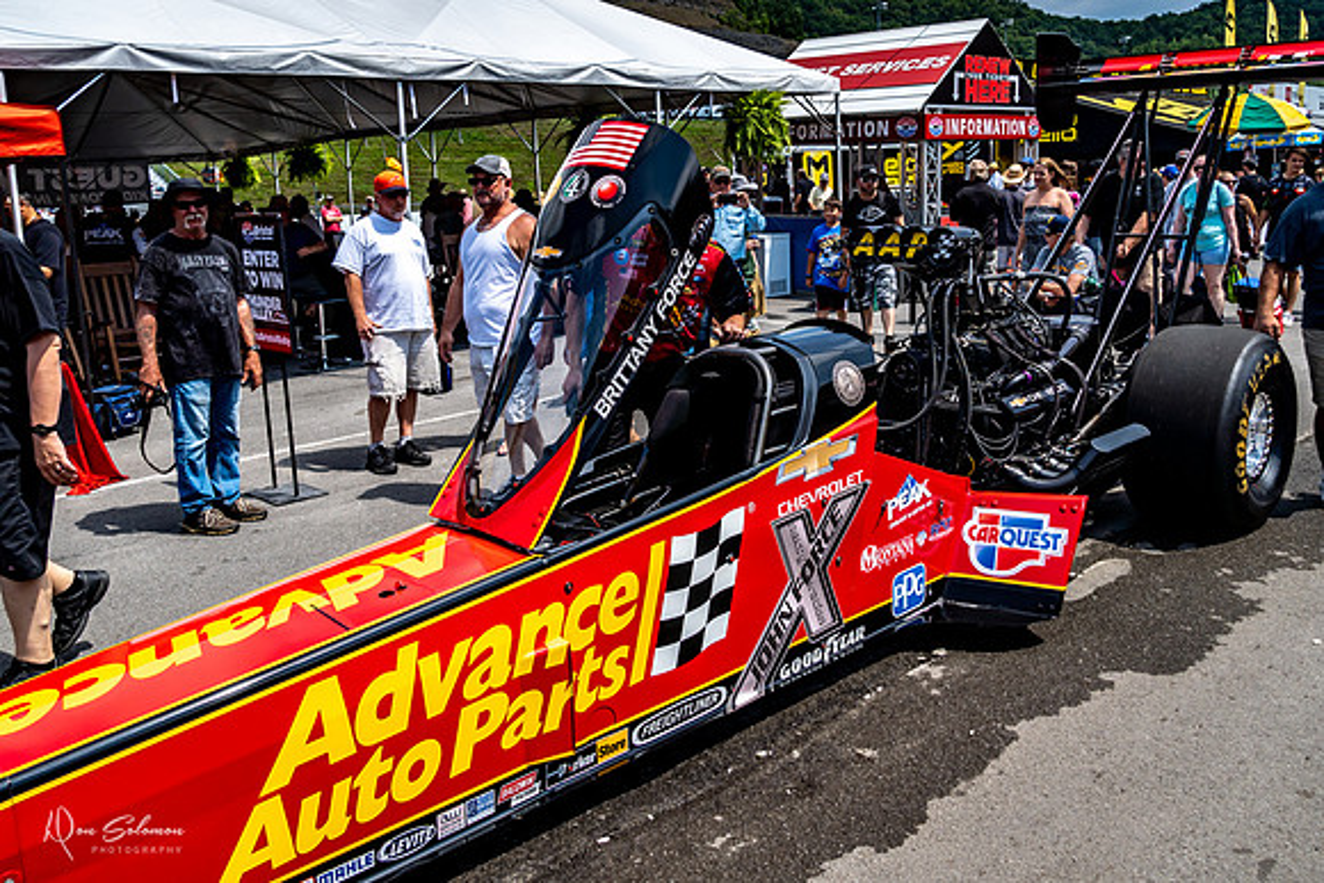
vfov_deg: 41.6
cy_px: 367
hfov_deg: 59.4
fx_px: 1160
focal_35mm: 32
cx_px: 707
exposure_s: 1/2000
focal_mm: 18
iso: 100
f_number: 4.5
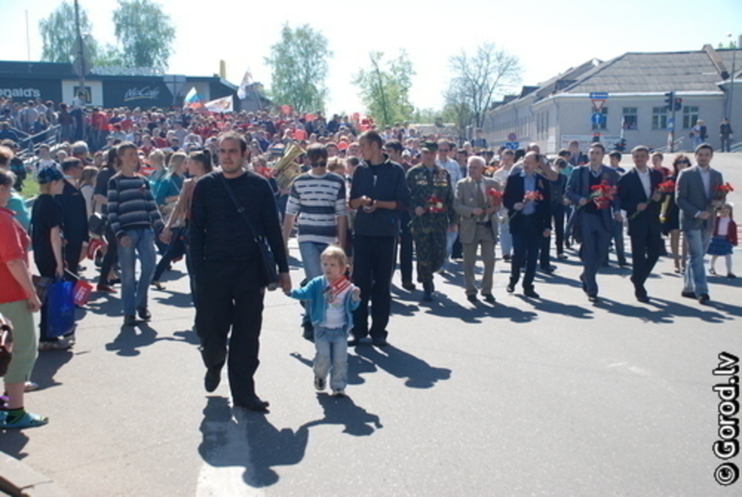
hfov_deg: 42.3
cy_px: 248
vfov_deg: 29.0
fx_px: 960
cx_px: 371
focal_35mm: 46
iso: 400
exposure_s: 1/1000
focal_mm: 31
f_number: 4.8
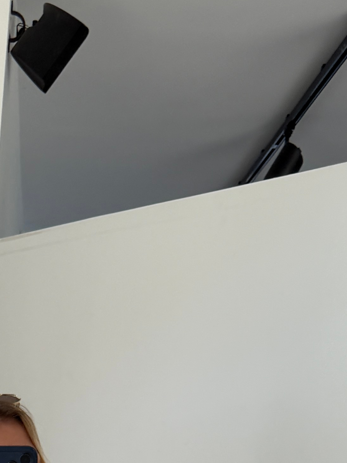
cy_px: 766
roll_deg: -4.1
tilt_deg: -12.8
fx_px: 1256
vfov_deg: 17.8
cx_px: -86
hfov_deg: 15.1
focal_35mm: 94
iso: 100
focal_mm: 6.76
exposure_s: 1/355
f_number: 1.78
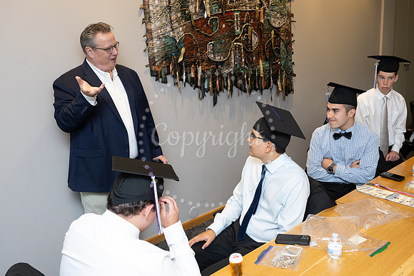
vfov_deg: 34.7
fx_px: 443
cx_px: 238
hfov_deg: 49.9
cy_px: 138
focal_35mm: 38
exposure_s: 1/125
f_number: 5
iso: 1000
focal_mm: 33.5
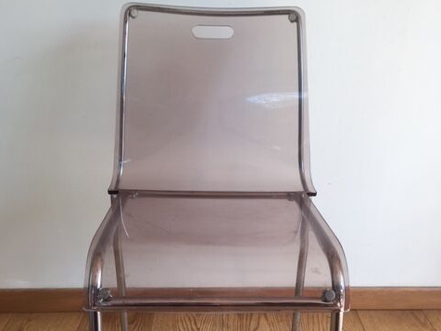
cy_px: 222
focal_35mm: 39
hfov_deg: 47.9
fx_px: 497
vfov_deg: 36.4
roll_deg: -1.7
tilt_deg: -23.9
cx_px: 220
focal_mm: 4.15
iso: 25
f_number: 2.2
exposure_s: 1/100
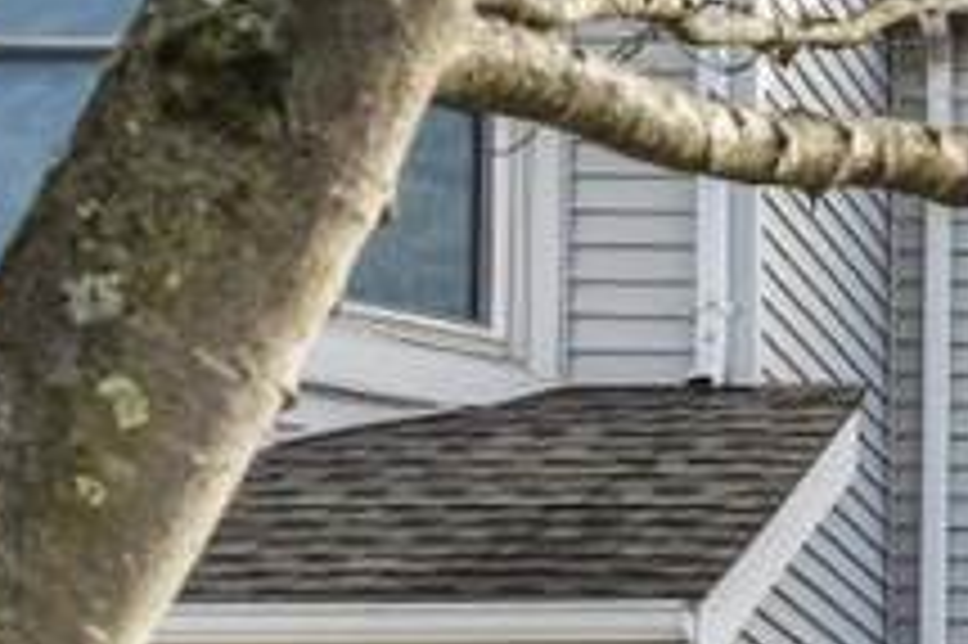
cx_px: 1950
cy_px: 961
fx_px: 4003
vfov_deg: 9.0
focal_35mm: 149
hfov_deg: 12.2
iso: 400
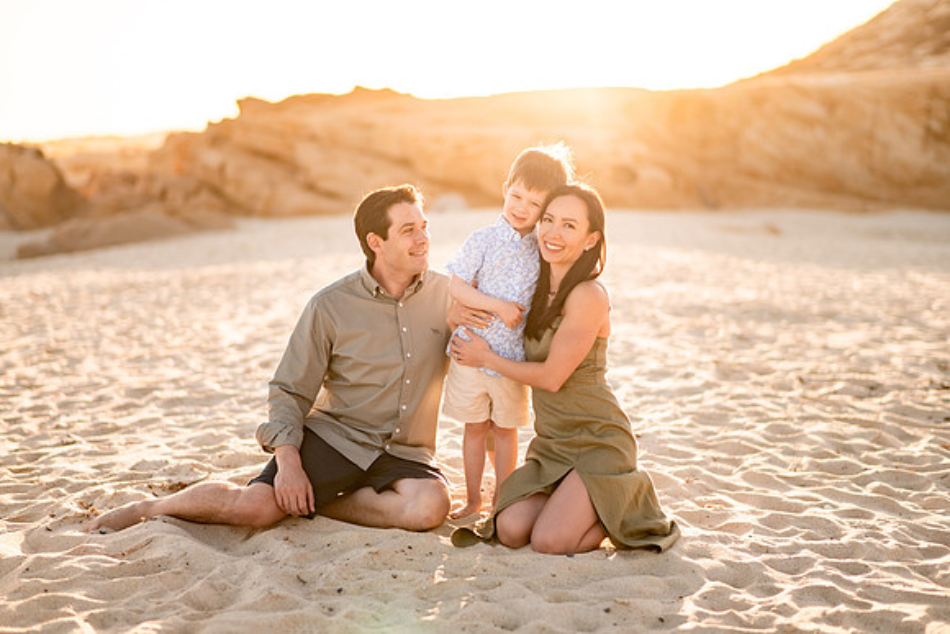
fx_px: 1531
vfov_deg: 23.4
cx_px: 475
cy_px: 317
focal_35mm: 58
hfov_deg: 34.5
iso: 100
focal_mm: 58
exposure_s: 1/3200
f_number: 1.8
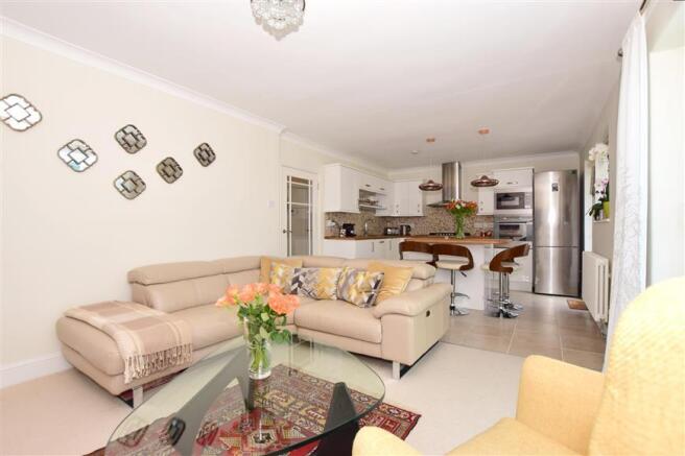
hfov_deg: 100.4
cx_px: 342
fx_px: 285
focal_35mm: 15
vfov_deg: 77.3
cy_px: 228
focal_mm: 10
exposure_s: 1/60
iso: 200
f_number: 5
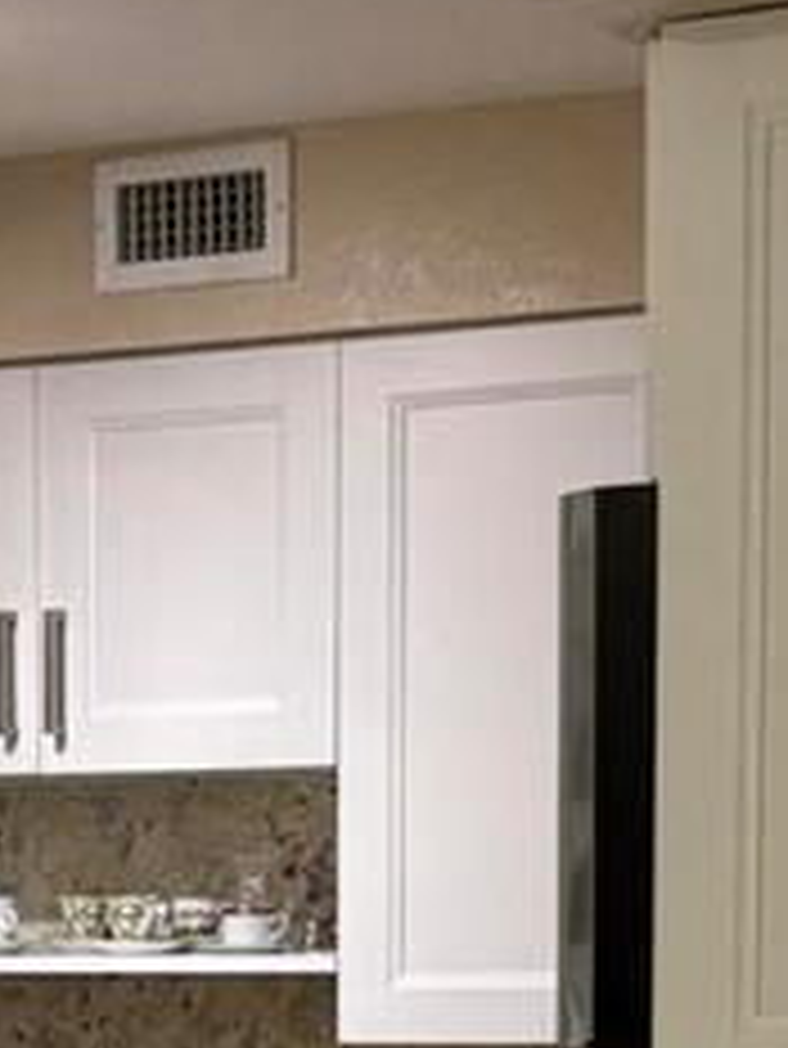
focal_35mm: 134
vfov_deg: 14.0
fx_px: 4063
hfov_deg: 11.0
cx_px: -9
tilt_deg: -8.3
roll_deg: +0.3
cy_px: 1484
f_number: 1.6
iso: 200
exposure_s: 1/60
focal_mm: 5.96
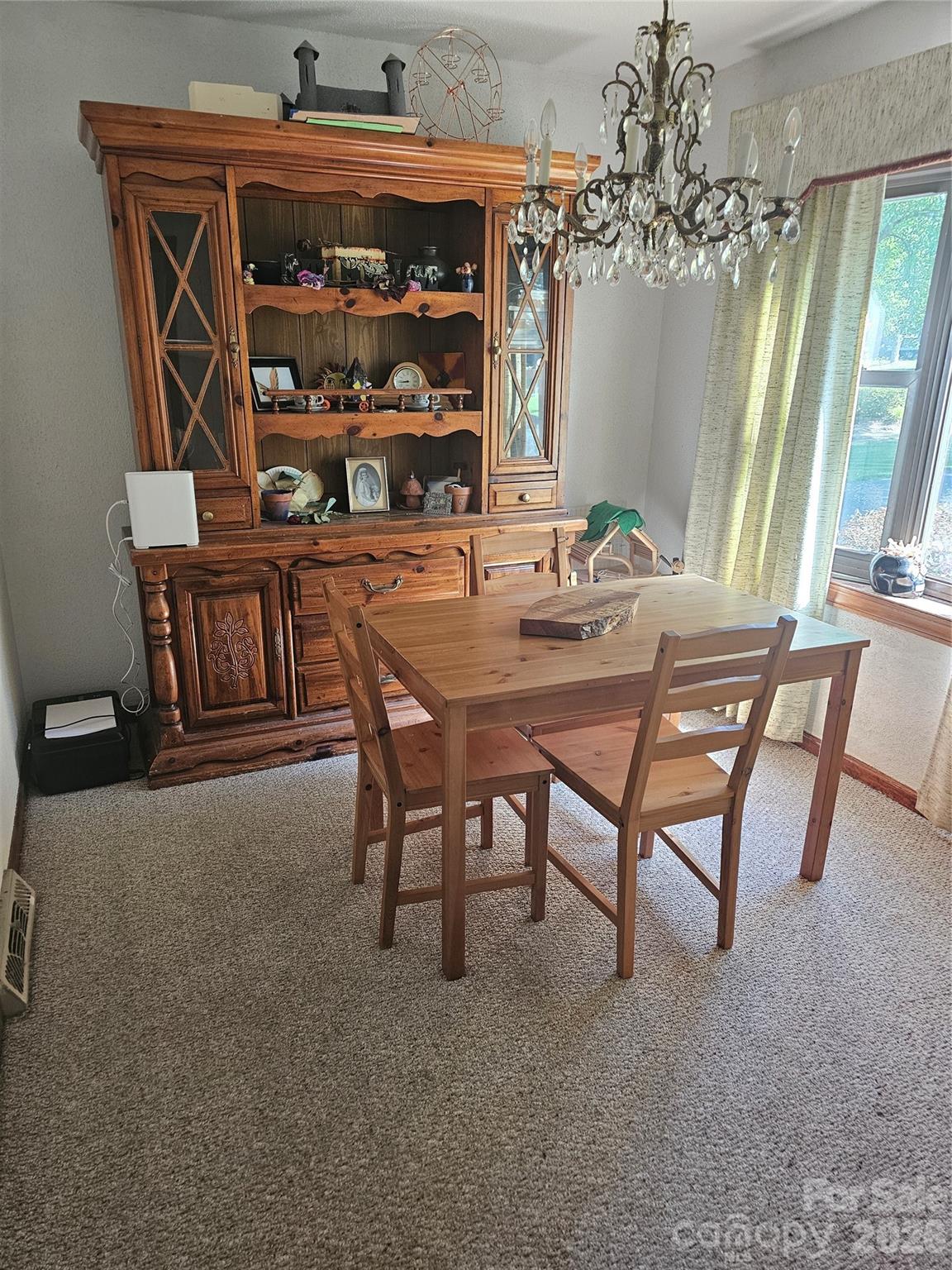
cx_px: 476
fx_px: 843
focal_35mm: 23
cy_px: 635
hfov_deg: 58.9
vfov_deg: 73.9
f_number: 1.7
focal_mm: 6.3
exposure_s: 1/120
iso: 320
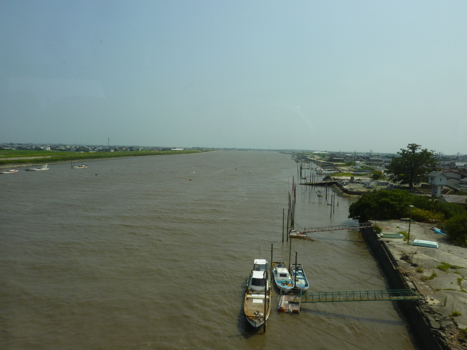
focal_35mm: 25
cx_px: 234
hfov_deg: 69.4
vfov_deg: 54.9
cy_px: 175
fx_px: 337
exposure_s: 1/500
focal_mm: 4.1
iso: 80
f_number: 5.6
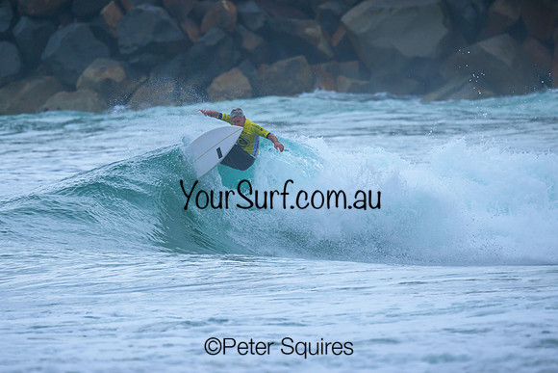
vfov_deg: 1.3
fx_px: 17051
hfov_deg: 1.9
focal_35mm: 1100
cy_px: 171
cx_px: 239
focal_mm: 800
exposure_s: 1/2000
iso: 500
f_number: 6.3
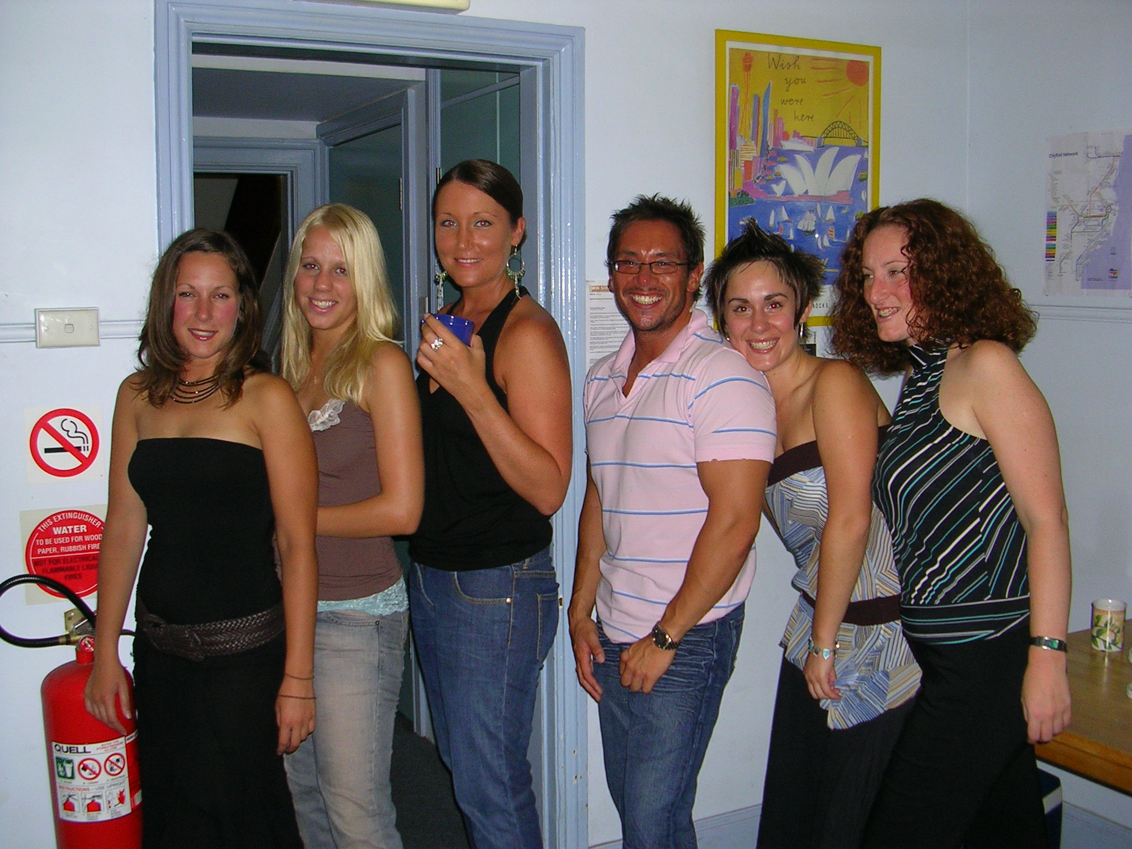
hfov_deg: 49.0
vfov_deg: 37.7
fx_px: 1243
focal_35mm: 38
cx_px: 566
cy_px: 424
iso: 85
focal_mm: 5.8
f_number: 2.8
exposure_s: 1/60.1
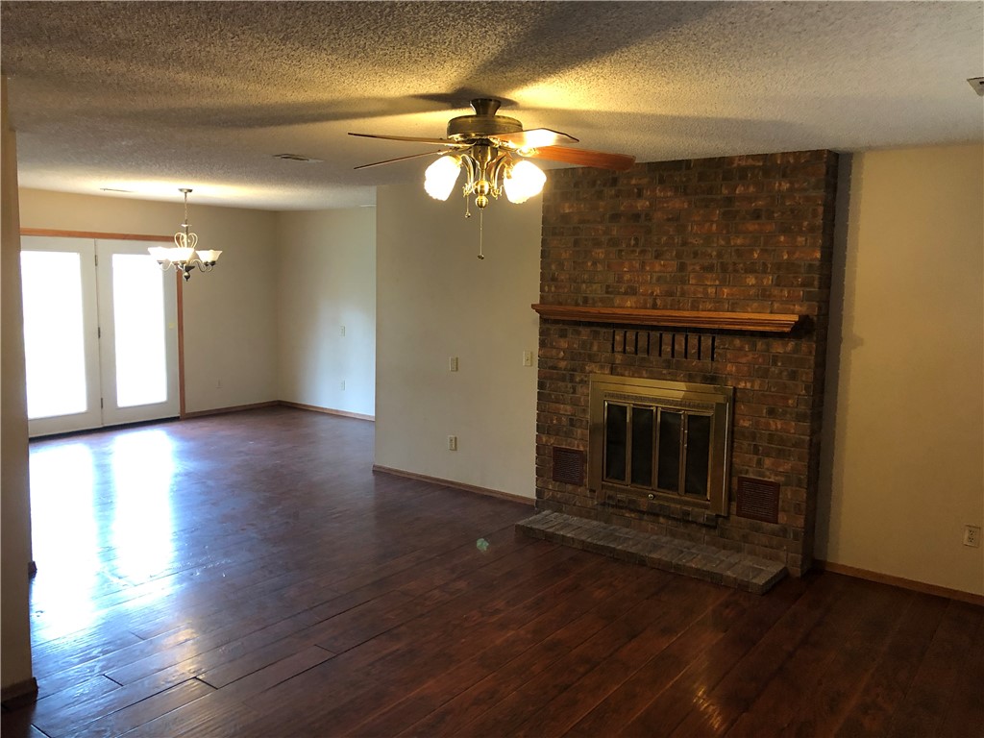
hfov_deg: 63.4
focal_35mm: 28
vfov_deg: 49.7
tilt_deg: -5.9
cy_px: 369
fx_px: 796
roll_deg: -0.7
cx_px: 492
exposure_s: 1/15
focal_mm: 4
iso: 64
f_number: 1.8
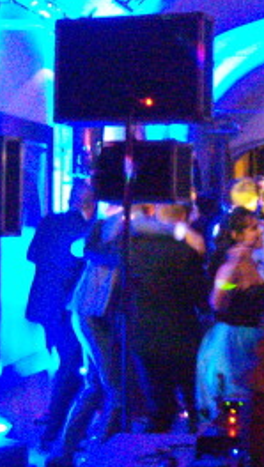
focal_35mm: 95
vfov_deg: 22.4
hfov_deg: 12.4
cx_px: 346
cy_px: 271
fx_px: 1179
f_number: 2.8
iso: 1600
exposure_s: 1/13
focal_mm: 7.5
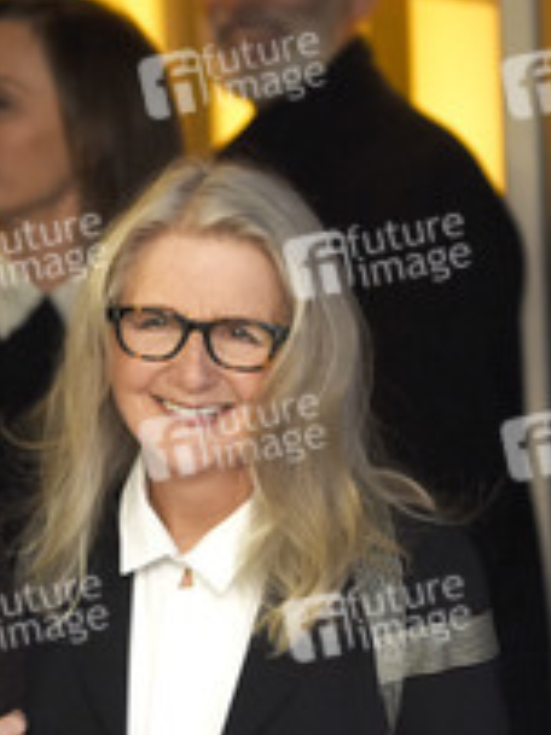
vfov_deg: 5.2
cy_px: 529
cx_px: -82
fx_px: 8158
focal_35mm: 384
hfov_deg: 3.9
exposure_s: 1/320
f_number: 3.5
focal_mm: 120
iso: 640
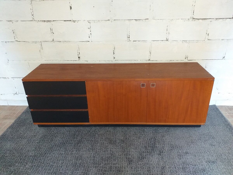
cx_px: 116
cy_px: 88
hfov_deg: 67.3
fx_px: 175
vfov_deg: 53.1
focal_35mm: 26
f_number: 1.9
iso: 250
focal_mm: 3.6
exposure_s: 1/33
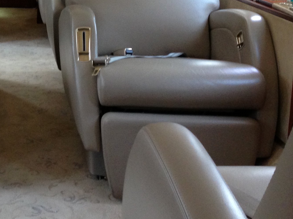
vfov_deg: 17.5
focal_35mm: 81
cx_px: -6
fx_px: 685
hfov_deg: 23.1
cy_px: -34
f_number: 2.4
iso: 160
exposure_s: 1/20
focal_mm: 4.13
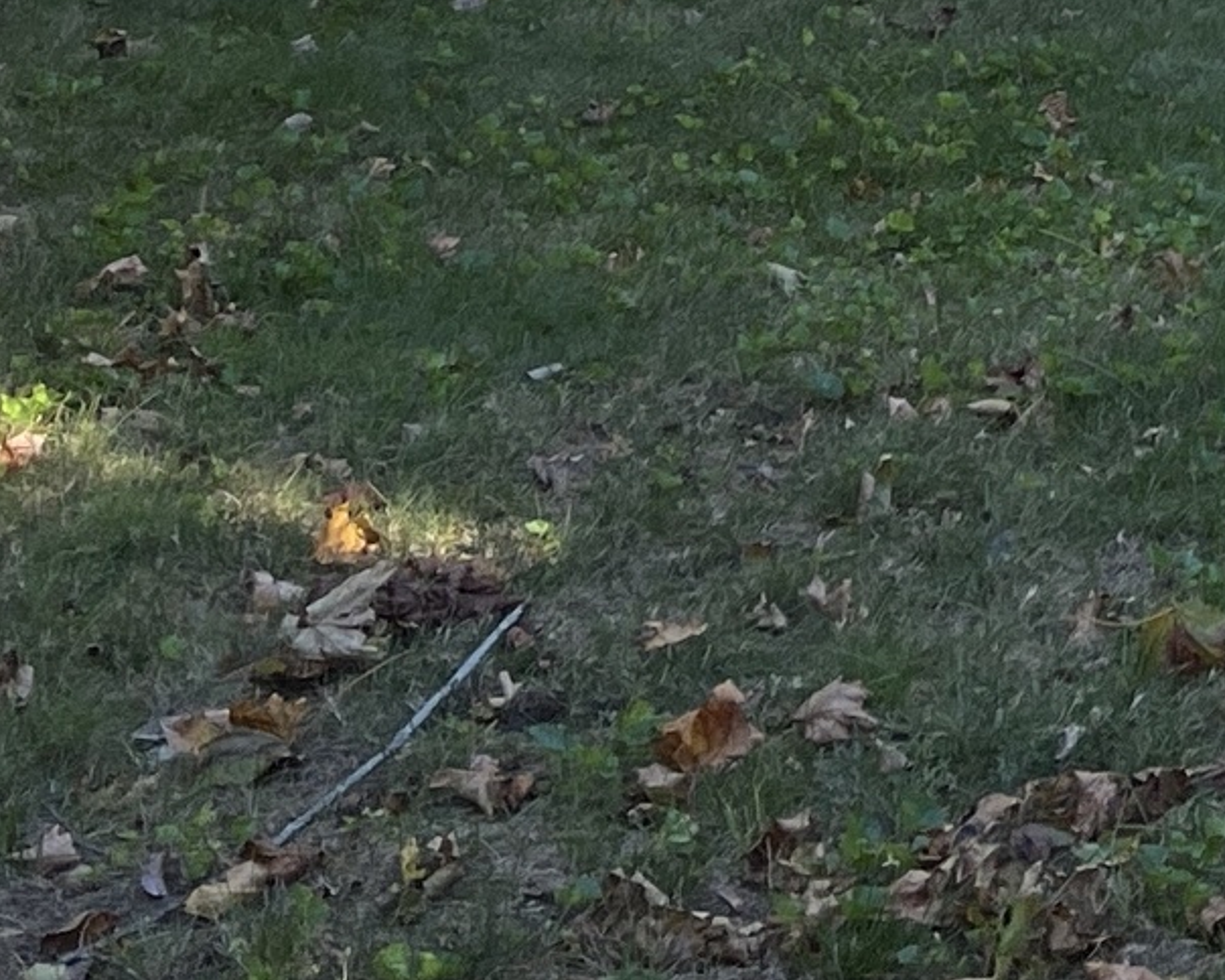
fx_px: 4676
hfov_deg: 13.3
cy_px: -1215
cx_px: 2263
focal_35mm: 129
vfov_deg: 10.6
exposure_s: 1/522
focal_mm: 5.1
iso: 50
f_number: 1.6
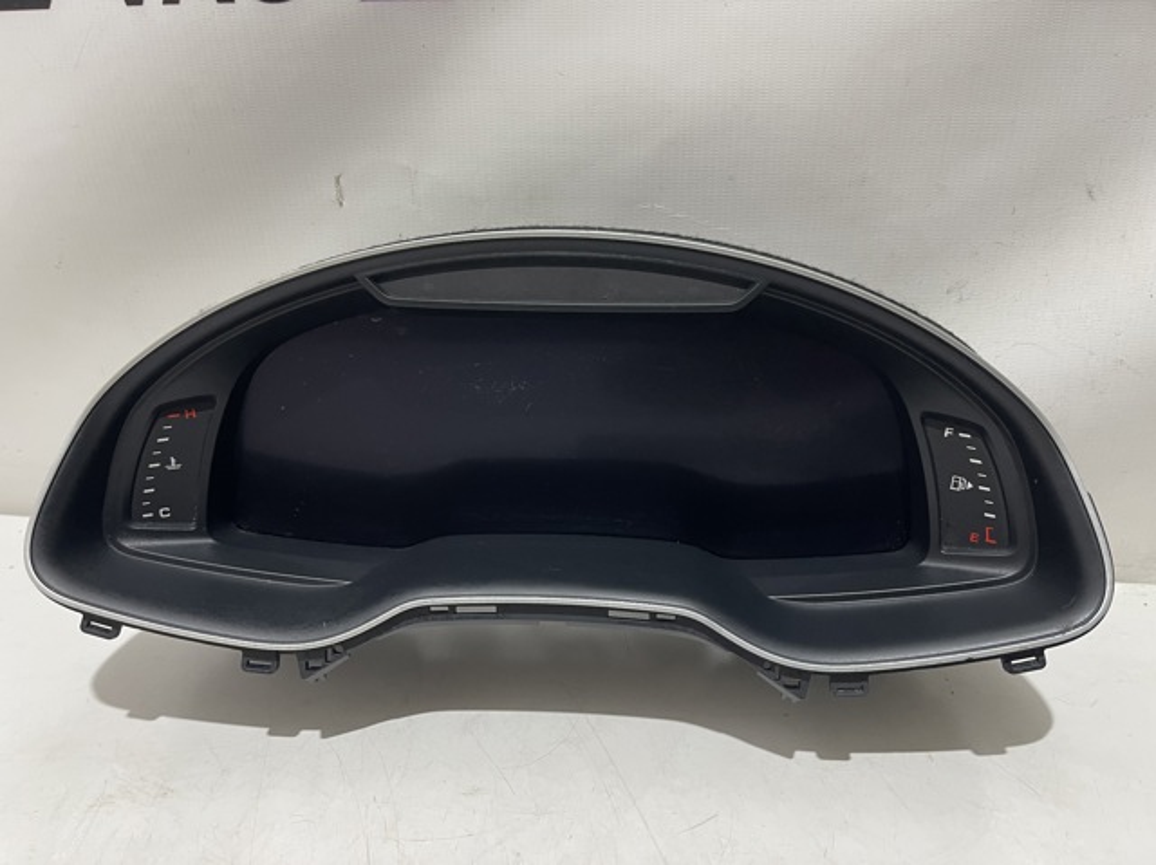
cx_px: 578
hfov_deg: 69.4
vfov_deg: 54.8
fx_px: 834
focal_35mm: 25
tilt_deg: -24.5
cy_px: 432
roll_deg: +0.0
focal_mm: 5.1
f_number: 1.6
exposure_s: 1/50
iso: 200
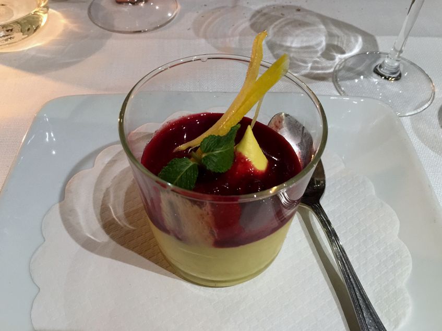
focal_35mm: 29
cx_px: 221
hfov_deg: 61.7
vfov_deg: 48.2
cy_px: 166
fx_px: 370
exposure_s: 1/8
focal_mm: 4.15
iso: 160
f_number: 2.2
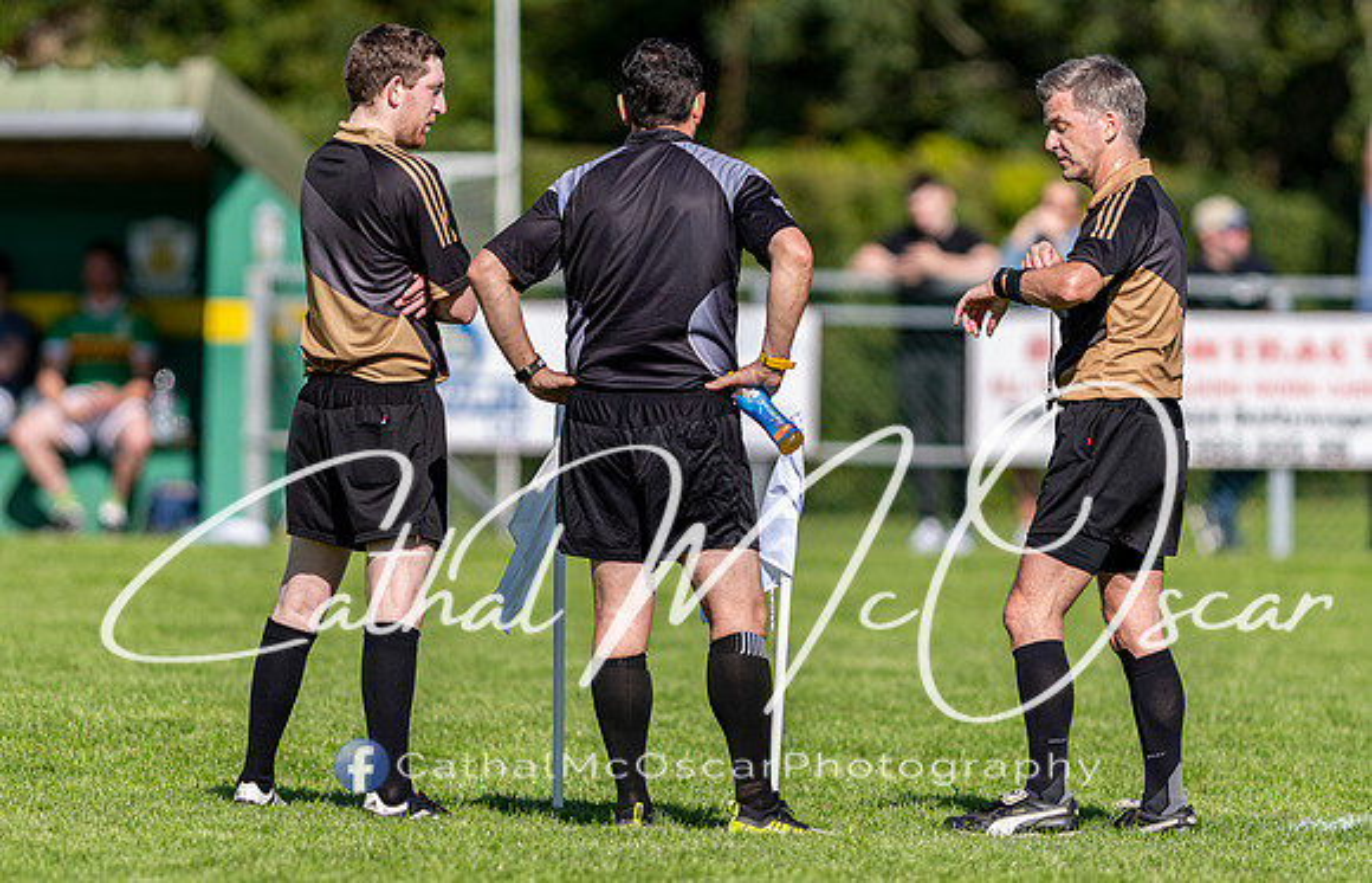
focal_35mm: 506
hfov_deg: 4.1
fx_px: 19061
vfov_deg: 2.7
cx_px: 633
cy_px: 493
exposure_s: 1/2500
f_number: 2.8
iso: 110
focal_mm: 300
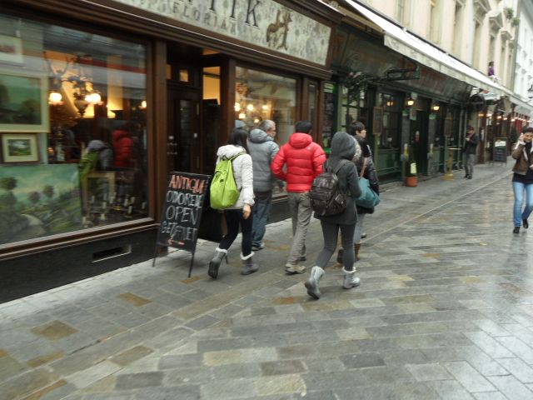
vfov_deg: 49.7
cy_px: 200
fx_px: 431
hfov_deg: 63.4
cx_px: 266
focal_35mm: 28
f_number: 3.4
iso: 100
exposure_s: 1/60
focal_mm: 4.6
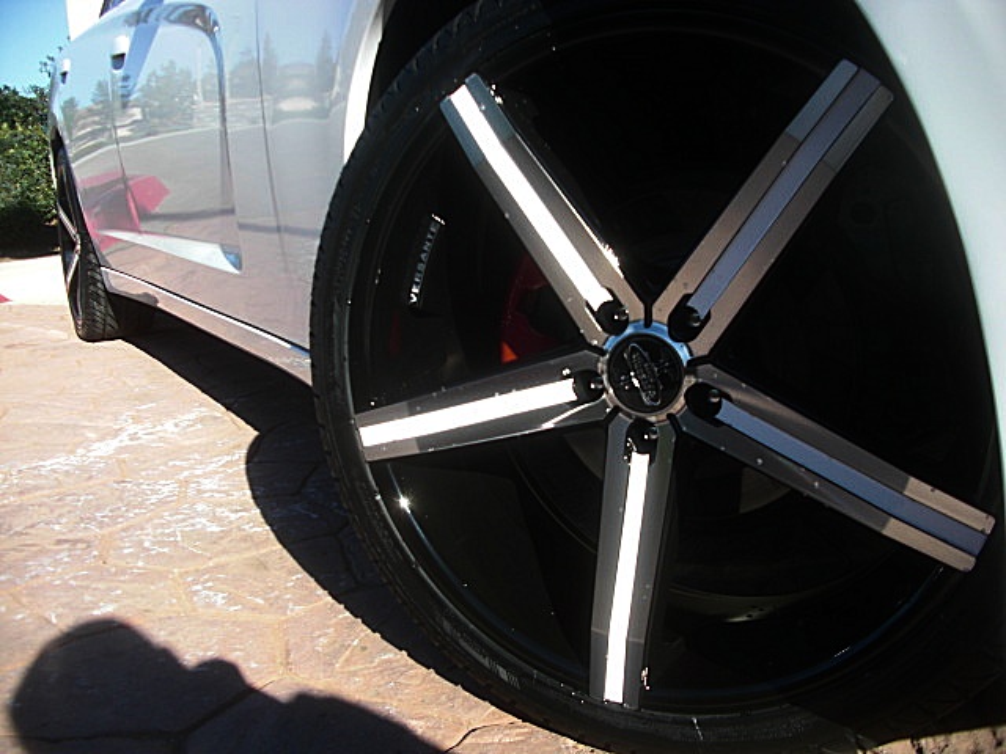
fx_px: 1046
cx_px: 503
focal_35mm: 36
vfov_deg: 39.7
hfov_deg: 51.4
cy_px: 377
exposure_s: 1/400
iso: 50
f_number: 2.8
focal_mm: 6.3
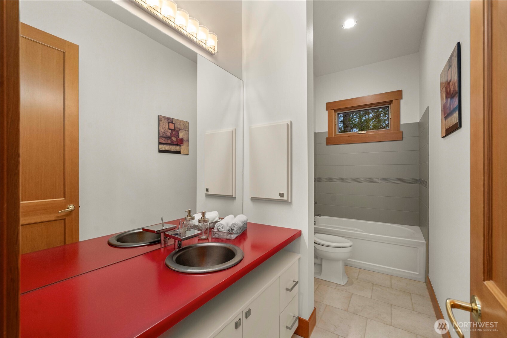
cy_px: 169
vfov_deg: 81.2
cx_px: 254
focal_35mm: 14
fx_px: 197
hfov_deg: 104.3
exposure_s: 1/8
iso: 1000
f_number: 7.1
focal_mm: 14
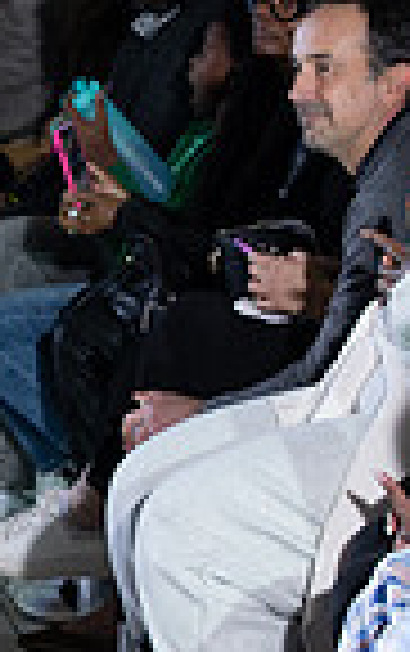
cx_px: -667
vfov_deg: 6.6
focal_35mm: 318
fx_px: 5668
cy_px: 389
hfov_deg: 4.0
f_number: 5
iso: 1250
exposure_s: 1/160
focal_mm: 78
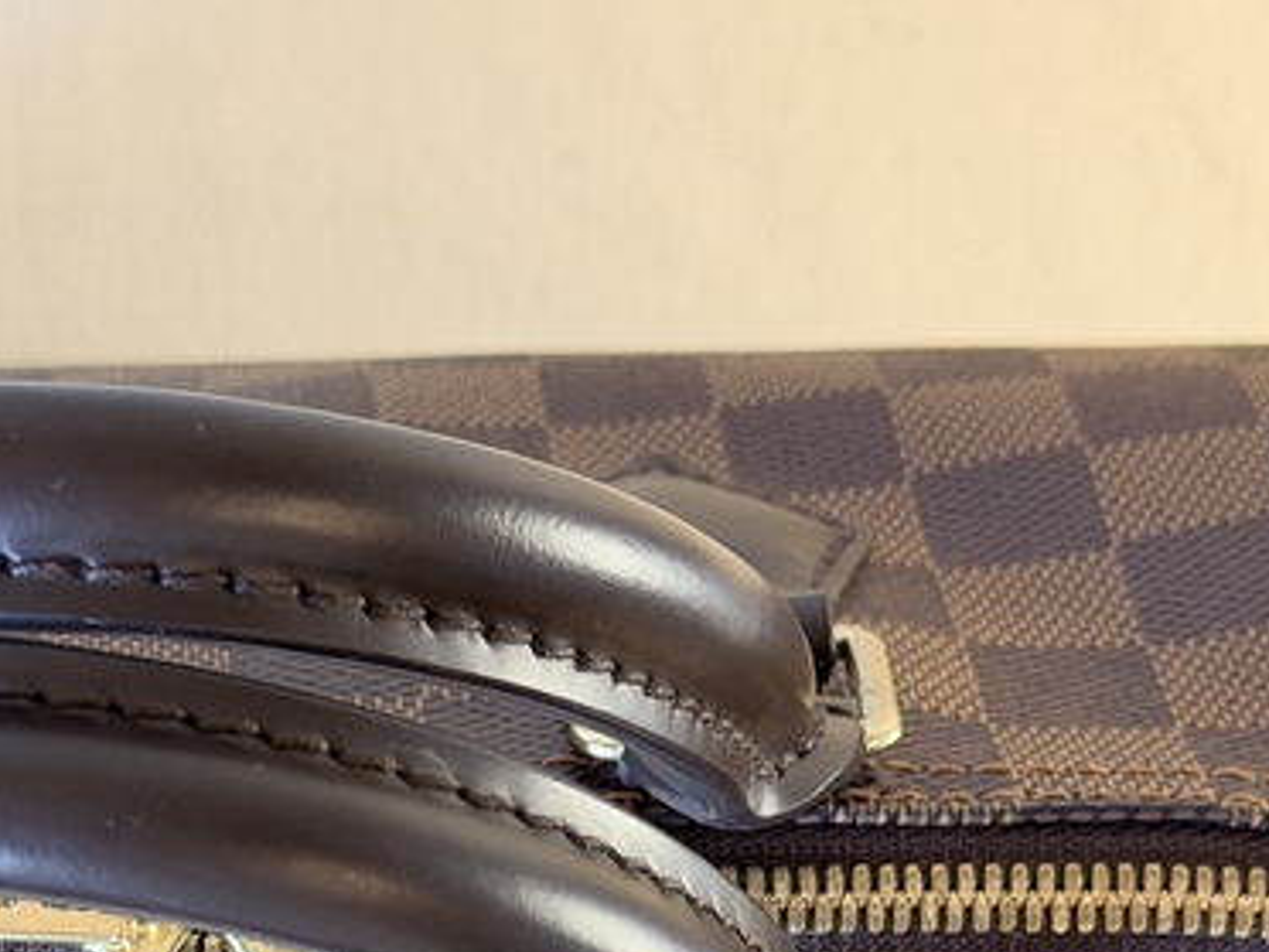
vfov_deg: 11.2
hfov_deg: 15.0
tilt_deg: -79.9
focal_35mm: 130
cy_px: 1119
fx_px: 4766
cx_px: 133
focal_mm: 6.76
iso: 125
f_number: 1.78
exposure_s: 1/50
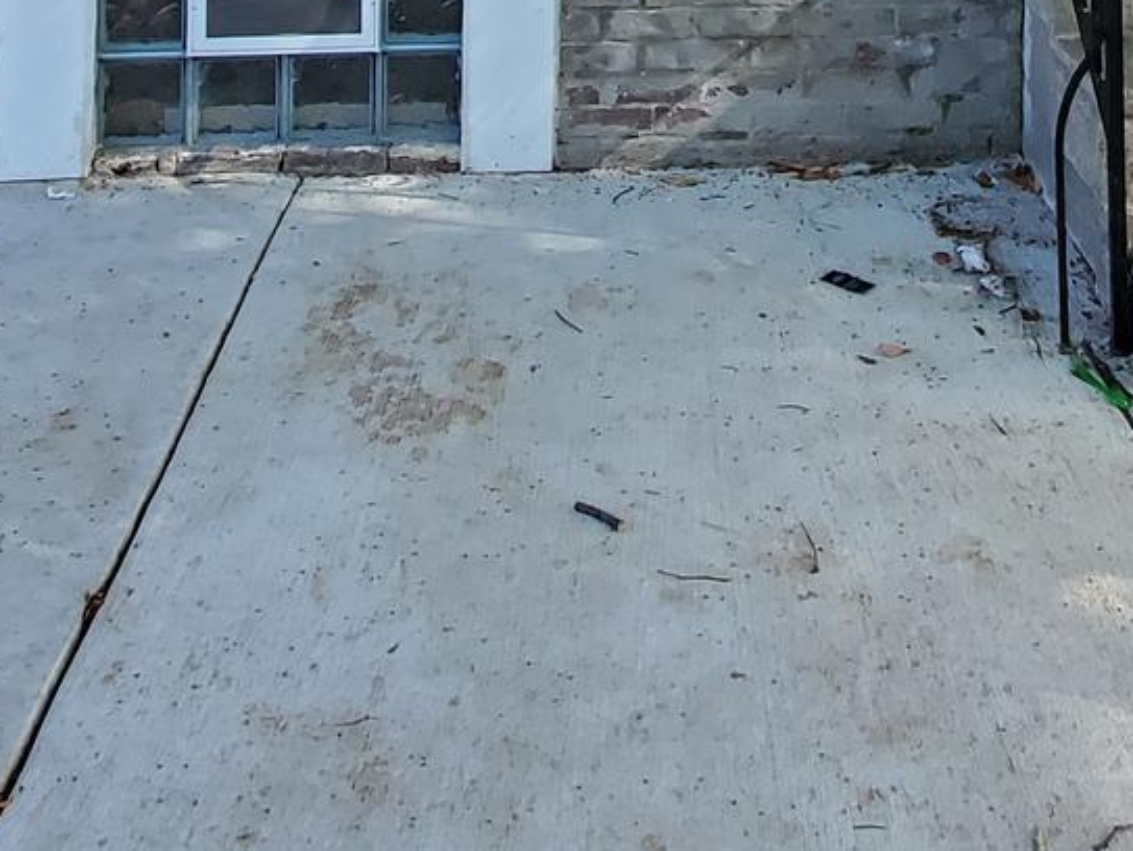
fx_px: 1605
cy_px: -565
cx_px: 739
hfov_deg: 38.5
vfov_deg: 22.0
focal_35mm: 49
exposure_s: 1/119
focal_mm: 1.8
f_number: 2.2
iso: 64
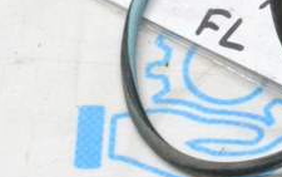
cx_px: 399
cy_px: -18
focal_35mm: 250
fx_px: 1923
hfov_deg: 8.2
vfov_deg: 5.2
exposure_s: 1/50
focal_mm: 36
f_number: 18
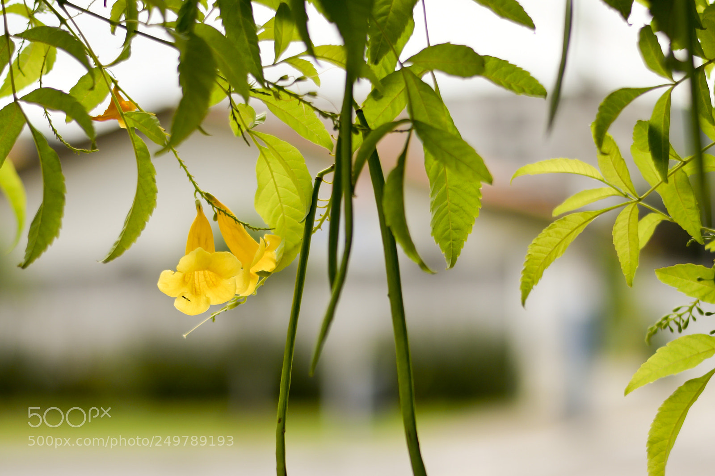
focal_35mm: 75
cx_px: 358
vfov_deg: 18.2
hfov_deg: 27.0
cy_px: 238
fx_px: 1489
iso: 100
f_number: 1.8
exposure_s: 1/2500
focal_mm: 50
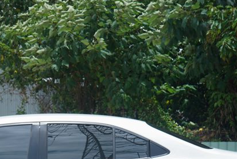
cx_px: 5
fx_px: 718
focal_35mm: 109
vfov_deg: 12.4
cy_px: 177
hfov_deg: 18.3
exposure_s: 1/125
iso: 100
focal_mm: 44
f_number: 10
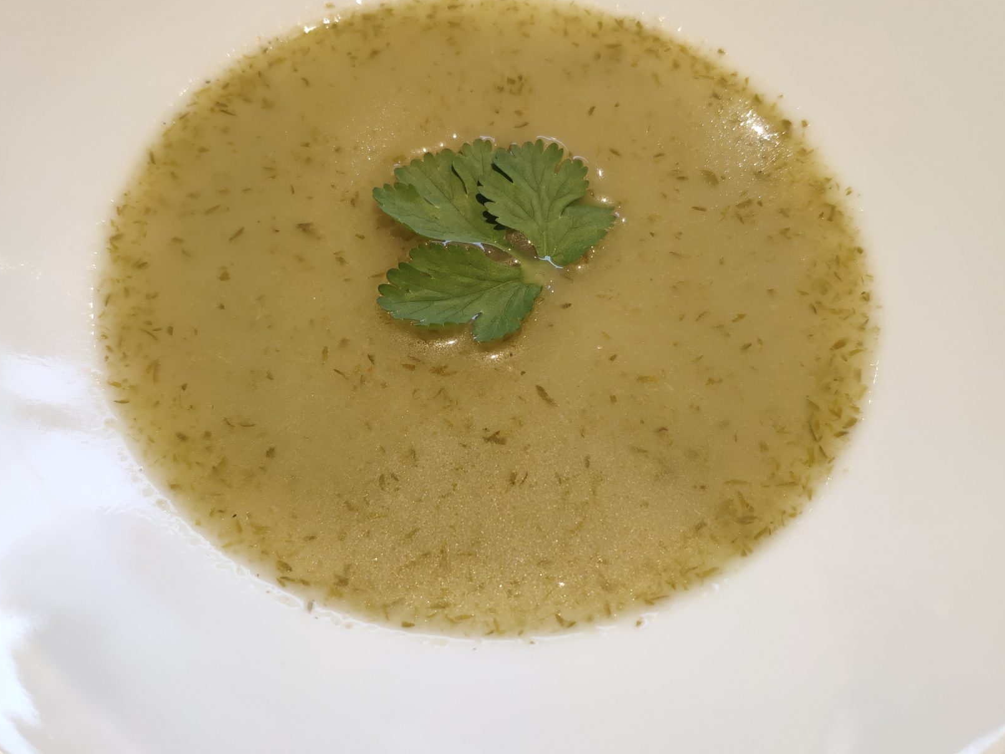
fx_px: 726
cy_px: 355
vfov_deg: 54.9
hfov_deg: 69.4
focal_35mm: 25
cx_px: 500
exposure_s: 1/100
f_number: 1.8
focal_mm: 4.22
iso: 575
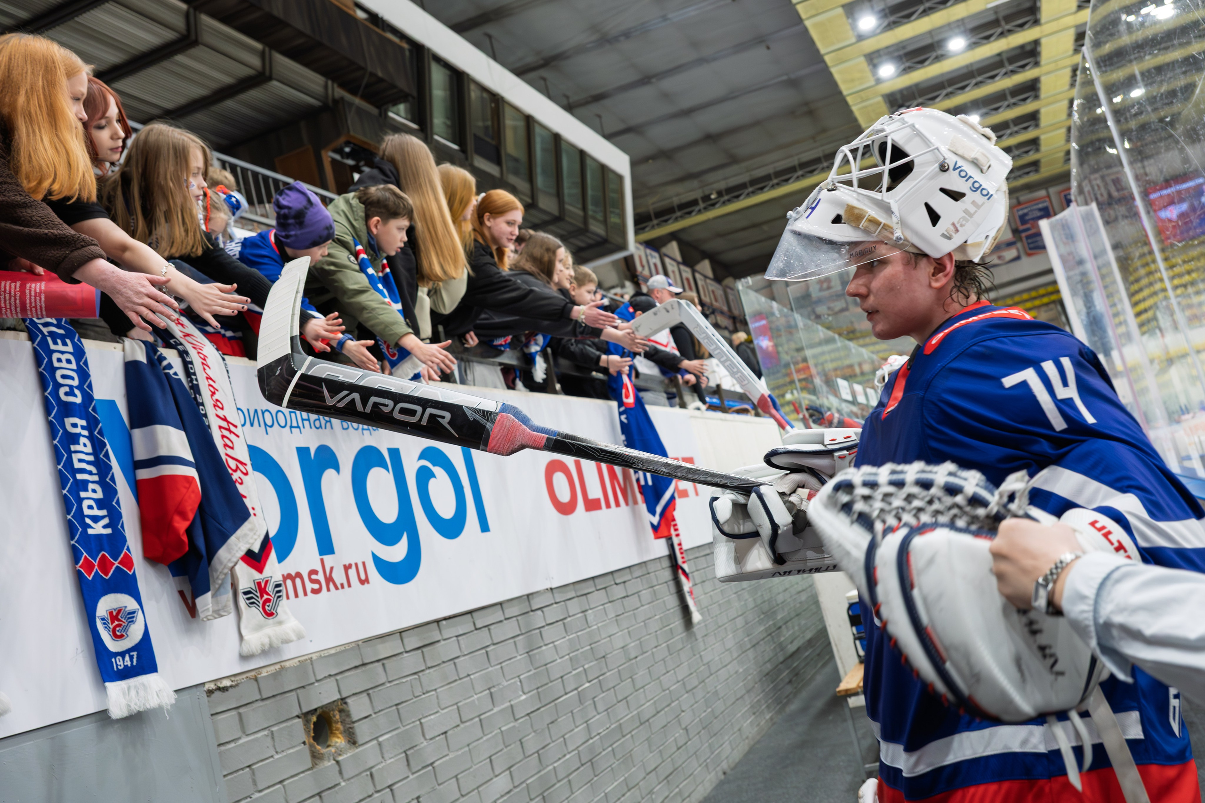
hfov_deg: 54.5
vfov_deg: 37.9
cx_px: 668
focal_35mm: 35
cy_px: 381
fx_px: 1168
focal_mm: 31.5
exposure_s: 1/250
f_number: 4.5
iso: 2500
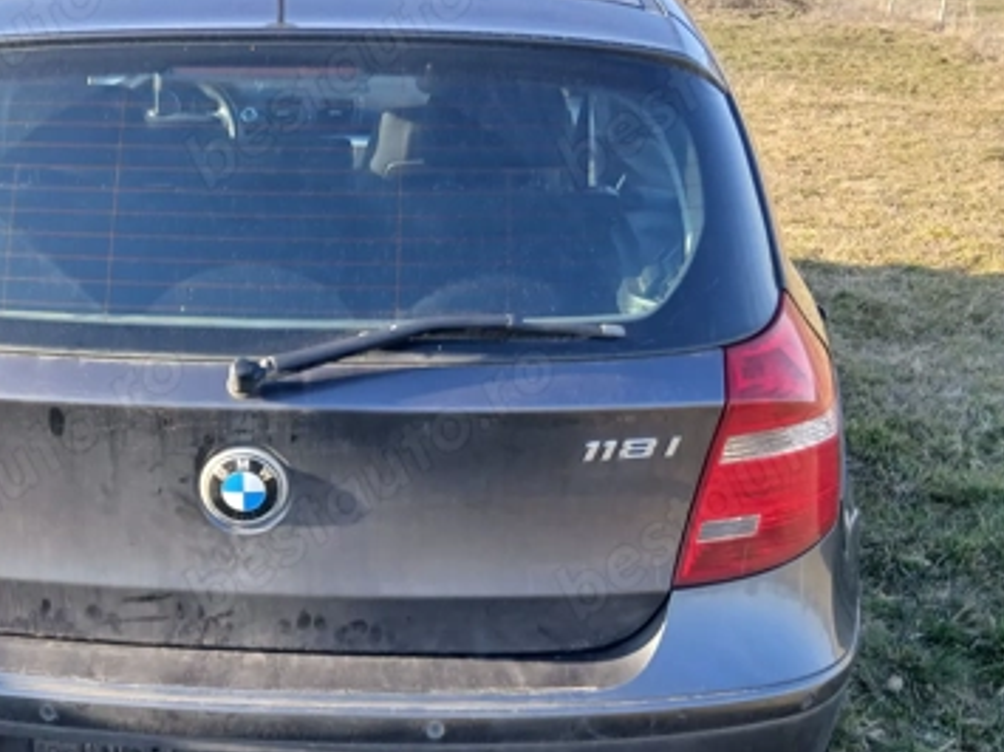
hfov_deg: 41.4
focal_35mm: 44
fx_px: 1276
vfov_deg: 32.5
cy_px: 517
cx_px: 221
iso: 32
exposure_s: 1/100
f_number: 1.8
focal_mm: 3.98
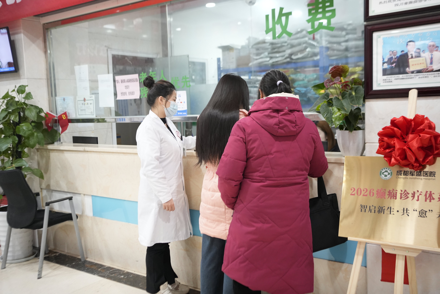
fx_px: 428
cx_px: 220
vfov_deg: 37.9
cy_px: 147
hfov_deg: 54.4
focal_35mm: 35
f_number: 2.8
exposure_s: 1/160
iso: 3200
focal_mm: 35
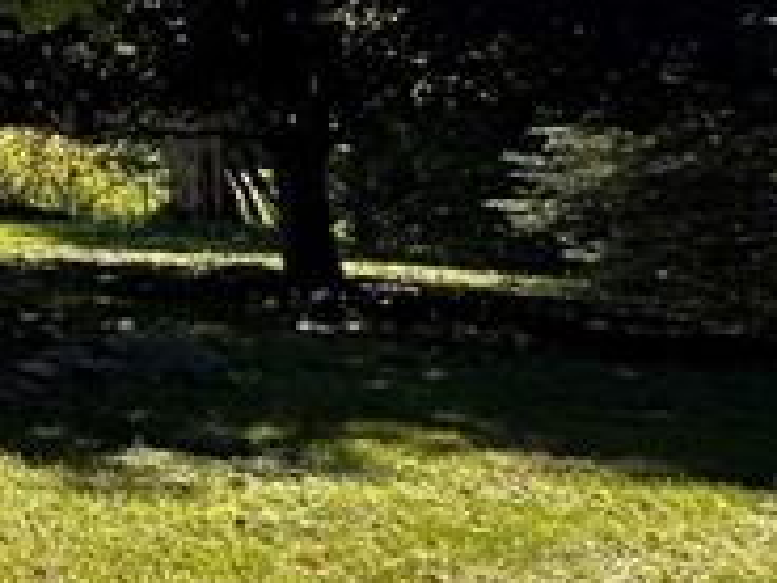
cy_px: -34
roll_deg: +0.9
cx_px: -1292
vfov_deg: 18.3
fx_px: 1751
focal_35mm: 78
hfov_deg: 13.3
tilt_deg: +6.0
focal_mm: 2.22
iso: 40
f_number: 2.2
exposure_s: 1/307
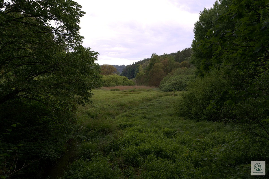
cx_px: 134
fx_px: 262
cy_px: 90
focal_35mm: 35
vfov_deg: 37.9
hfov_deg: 54.4
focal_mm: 35
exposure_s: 1/80
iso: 100
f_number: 4
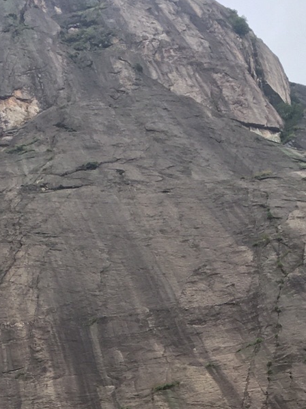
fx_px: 1144
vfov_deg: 18.4
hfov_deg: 15.1
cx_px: 57
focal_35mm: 97
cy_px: 572
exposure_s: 1/818
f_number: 2.2
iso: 25
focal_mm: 4.15
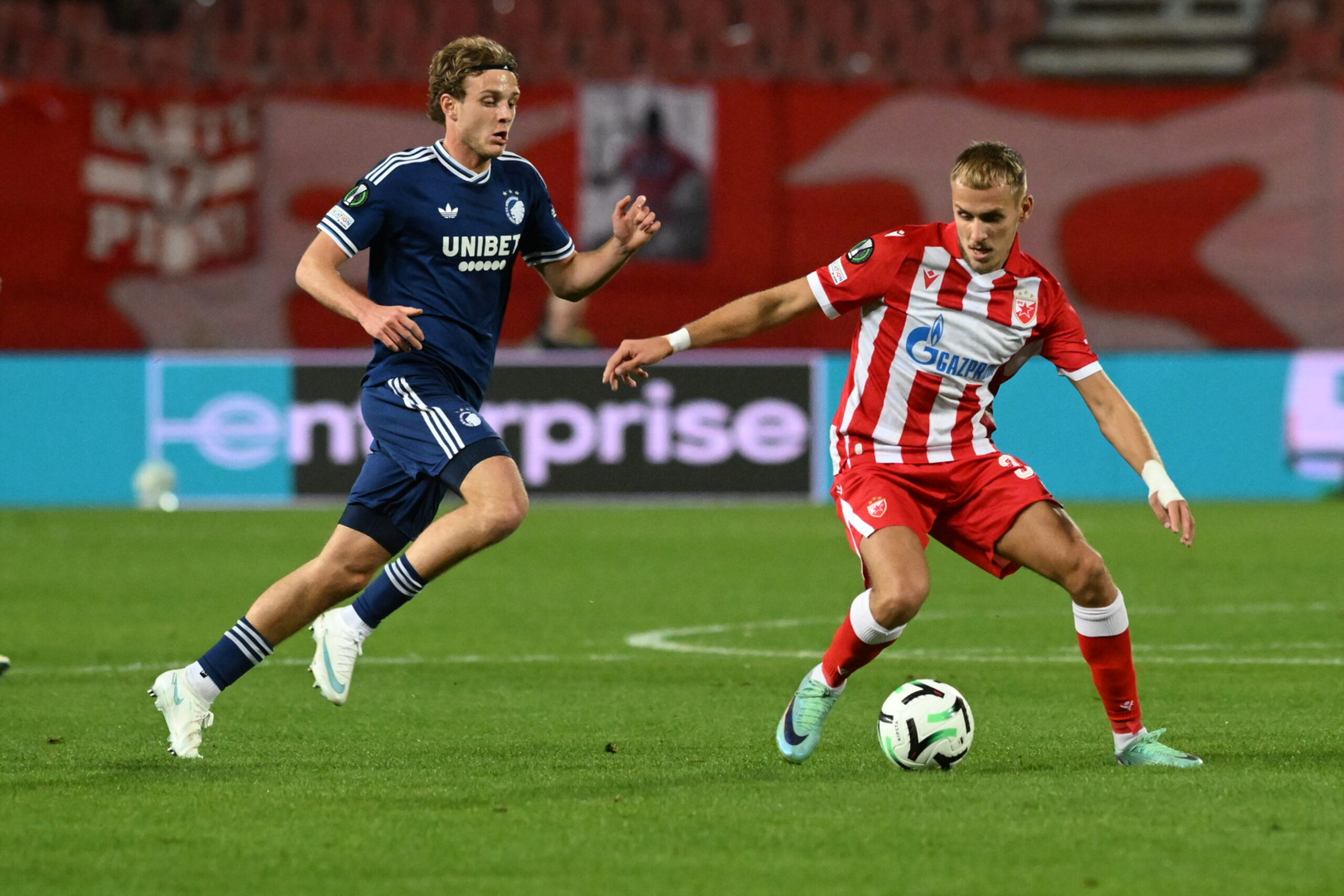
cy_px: 448
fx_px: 11200
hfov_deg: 6.9
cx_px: 672
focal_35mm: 300
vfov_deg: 4.6
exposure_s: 1/1600
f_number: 4
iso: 6400
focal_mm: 300
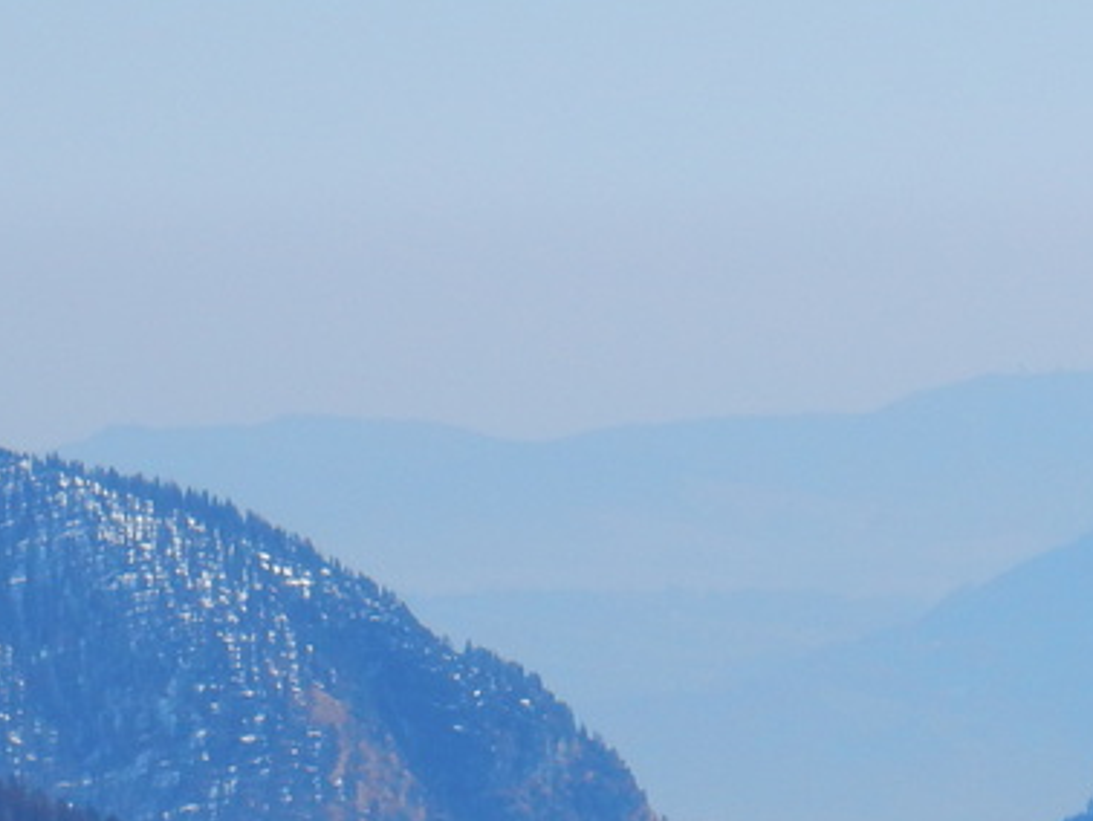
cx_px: 1541
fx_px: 24486
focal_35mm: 775
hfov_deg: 2.6
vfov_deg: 1.9
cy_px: 992
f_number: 6.3
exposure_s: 1/640
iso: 125
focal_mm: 40.9
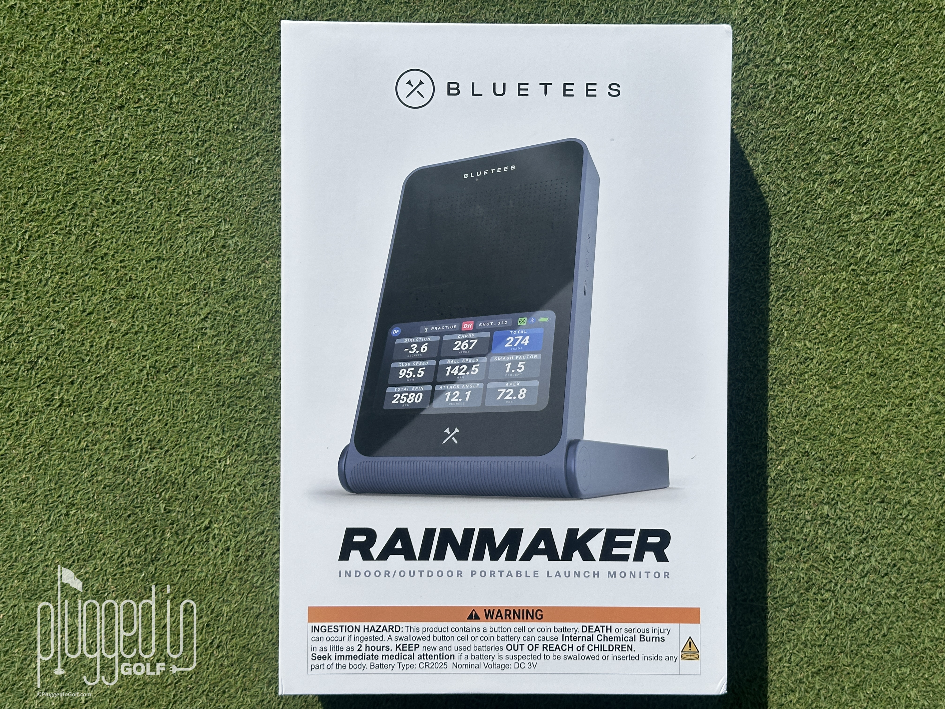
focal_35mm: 48
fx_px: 1310
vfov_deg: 30.3
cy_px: 354
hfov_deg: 39.7
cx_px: 472
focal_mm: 6.86
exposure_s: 1/10870
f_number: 1.78
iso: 64
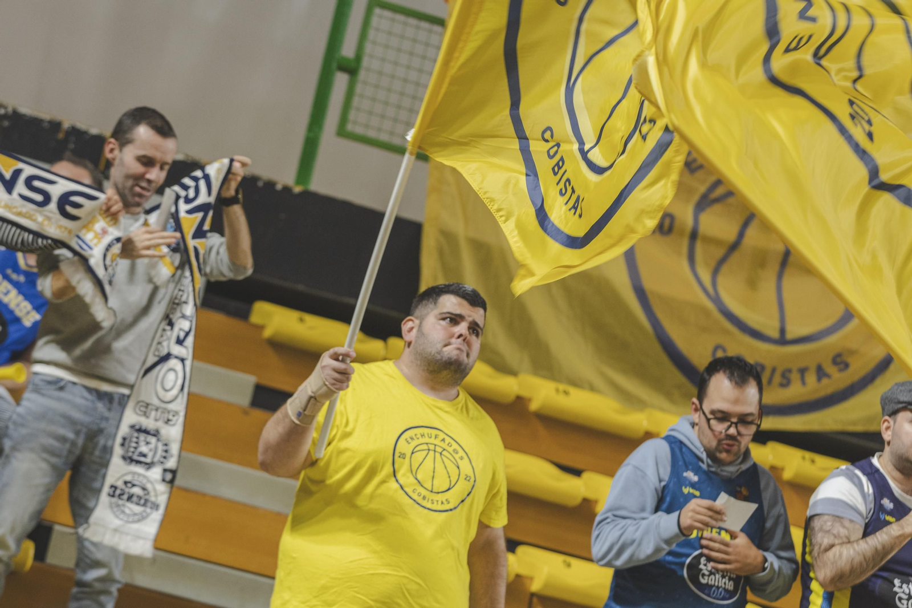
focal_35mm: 165
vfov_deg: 8.3
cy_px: 304
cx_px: 456
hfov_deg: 12.5
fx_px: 4179
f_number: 3.5
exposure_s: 1/200
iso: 800
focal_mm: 110
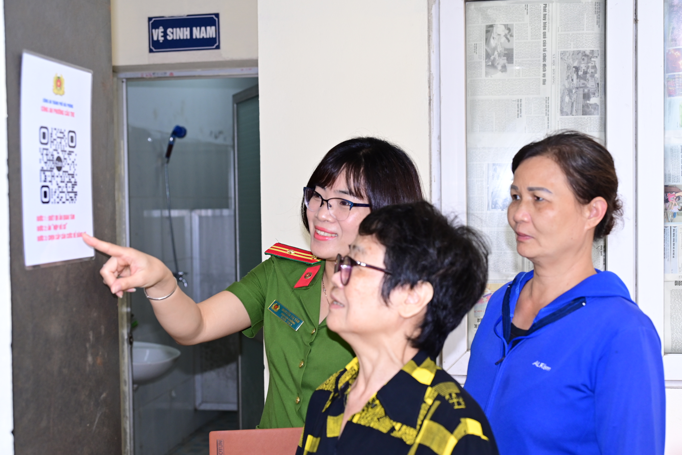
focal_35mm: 44
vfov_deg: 30.5
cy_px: 228
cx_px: 341
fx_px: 833
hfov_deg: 44.5
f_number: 4
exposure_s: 1/100
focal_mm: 44
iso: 1250
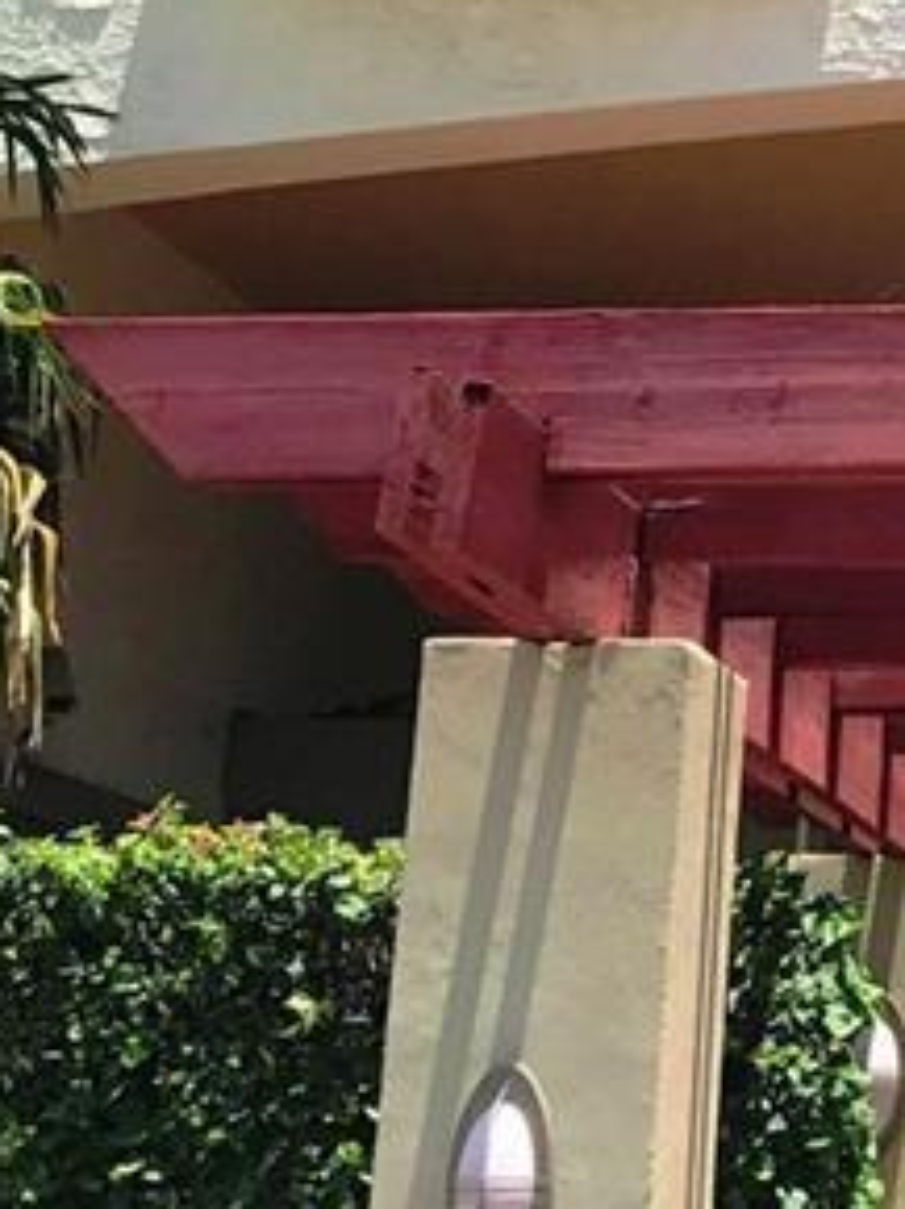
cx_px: 1451
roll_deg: -0.3
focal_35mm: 116
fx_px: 4050
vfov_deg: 16.1
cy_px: -354
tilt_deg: +24.3
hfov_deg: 12.0
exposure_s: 1/1429
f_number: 1.8
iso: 20
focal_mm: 3.99
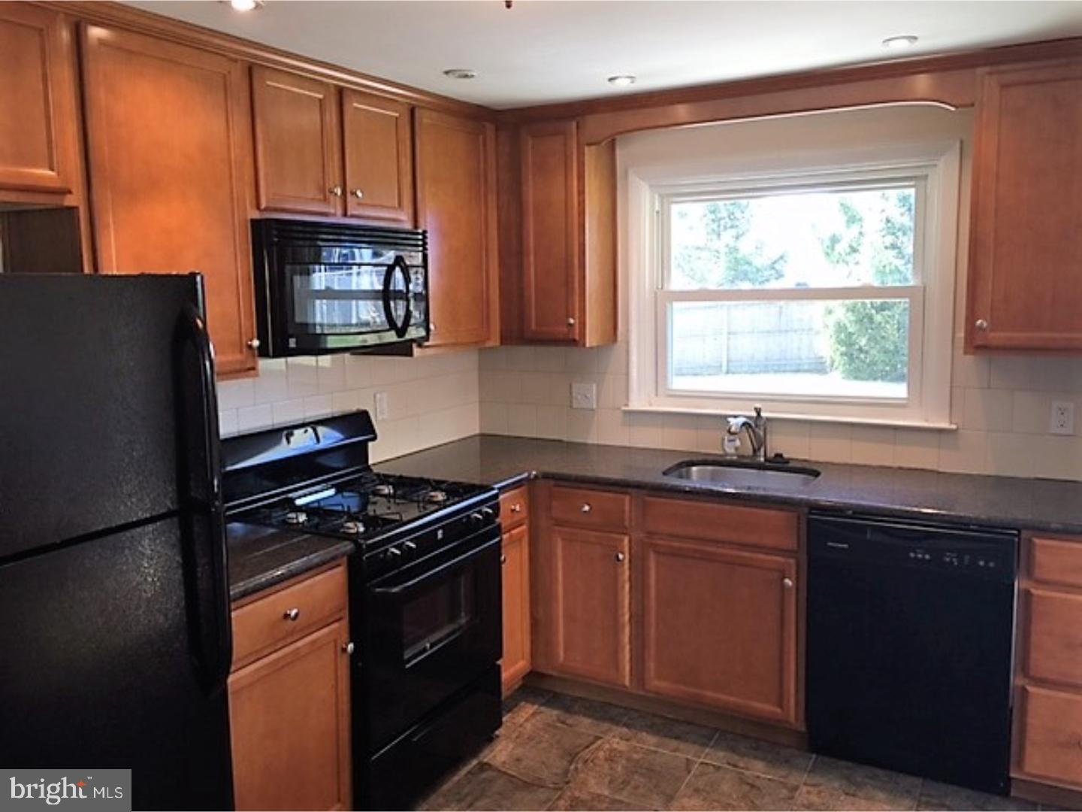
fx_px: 906
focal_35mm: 29
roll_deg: +0.9
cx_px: 541
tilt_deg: -7.1
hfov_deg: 61.7
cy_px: 406
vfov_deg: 48.2
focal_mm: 4.15
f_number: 2.2
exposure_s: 1/15
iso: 32
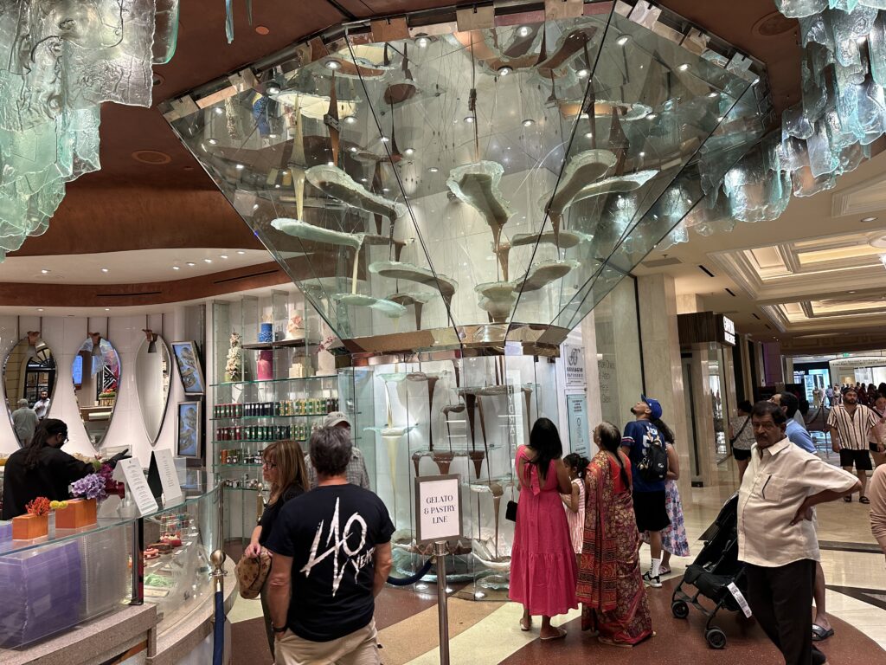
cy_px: 332
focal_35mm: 24
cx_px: 443
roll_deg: +2.5
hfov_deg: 71.6
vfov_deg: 56.8
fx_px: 614
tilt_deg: +5.1
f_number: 1.78
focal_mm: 6.86
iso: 160
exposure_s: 1/60
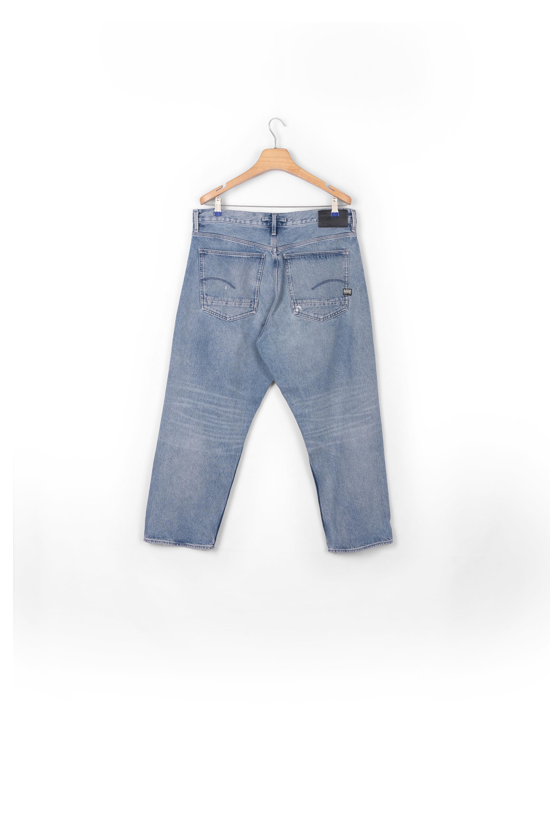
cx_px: 275
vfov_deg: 51.9
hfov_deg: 35.9
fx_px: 848
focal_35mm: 37
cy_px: 412
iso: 100
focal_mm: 37
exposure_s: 1/200
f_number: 13
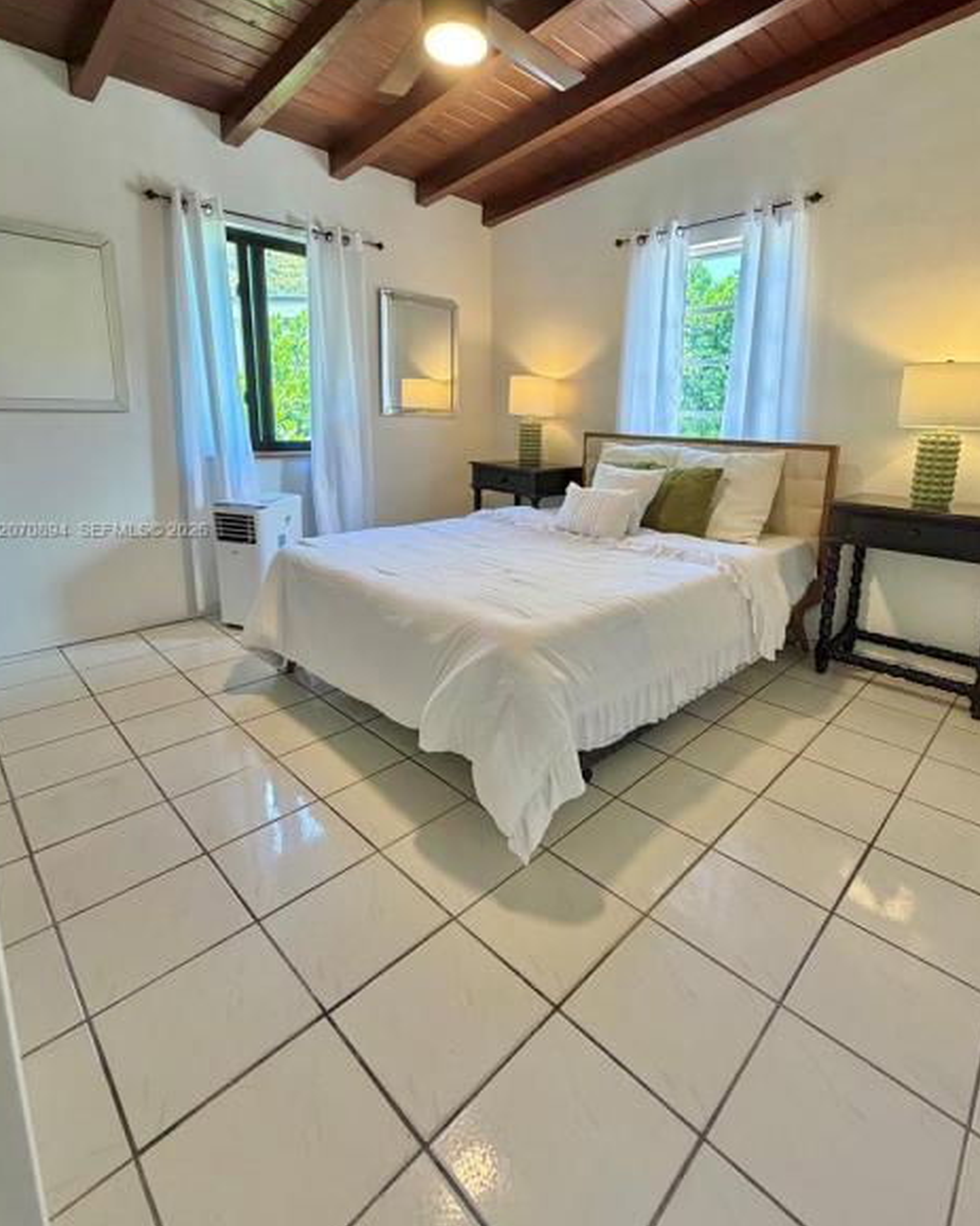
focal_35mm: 17
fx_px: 617
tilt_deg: -9.3
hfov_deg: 76.7
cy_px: 531
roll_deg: +0.0
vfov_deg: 89.1
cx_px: 544
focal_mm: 2.22
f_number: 2.2
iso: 320
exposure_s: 1/120
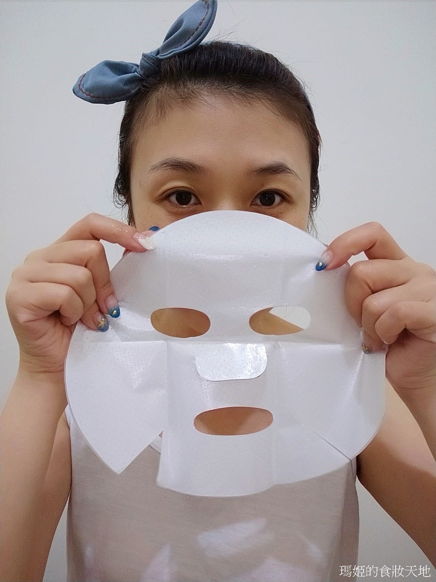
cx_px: 218
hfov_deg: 61.0
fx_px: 370
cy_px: 291
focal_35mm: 22
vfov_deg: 76.4
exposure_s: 1/24
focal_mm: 3.86
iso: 400
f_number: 2
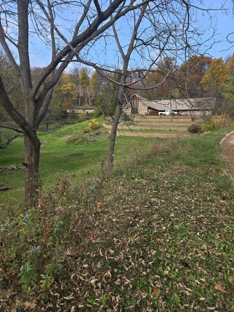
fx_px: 207
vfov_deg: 73.9
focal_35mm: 23
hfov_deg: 58.9
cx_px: 117
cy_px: 156
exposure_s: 1/1761
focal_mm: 5.4
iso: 80
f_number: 1.8
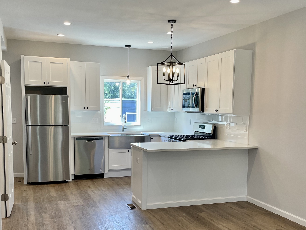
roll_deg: -0.5
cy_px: 141
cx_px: 149
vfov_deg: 35.8
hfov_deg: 46.8
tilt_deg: -6.3
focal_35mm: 40
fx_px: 354
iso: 64
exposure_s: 1/120
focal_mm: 4.2
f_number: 1.6
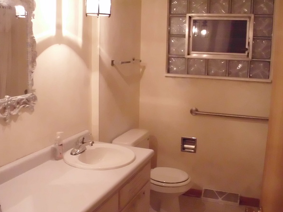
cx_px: 148
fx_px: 335
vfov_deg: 35.1
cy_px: 107
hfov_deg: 45.8
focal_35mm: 41
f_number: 2.9
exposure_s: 1/60
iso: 1600
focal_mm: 6.3
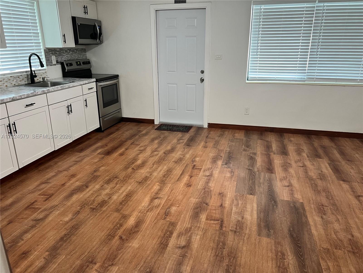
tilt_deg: -18.4
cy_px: 136
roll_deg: +0.3
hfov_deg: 67.3
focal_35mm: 26
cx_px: 182
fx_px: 273
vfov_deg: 53.1
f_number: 1.5
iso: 160
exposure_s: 1/60
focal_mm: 5.7
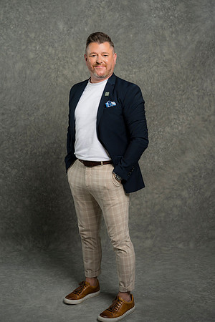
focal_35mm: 55
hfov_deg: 24.6
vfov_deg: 36.2
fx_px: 493
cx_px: 108
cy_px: 161
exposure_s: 1/160
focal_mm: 55
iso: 125
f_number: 4
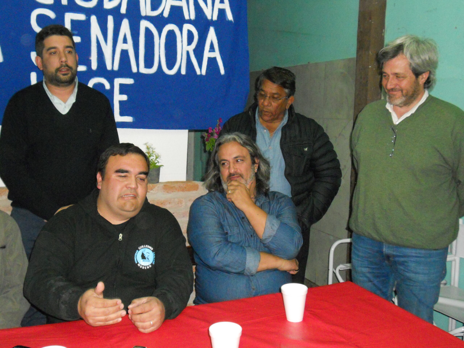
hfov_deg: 49.0
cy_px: 174
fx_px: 509
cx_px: 232
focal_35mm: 38
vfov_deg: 37.7
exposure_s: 1/30
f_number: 3.9
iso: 640
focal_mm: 6.9
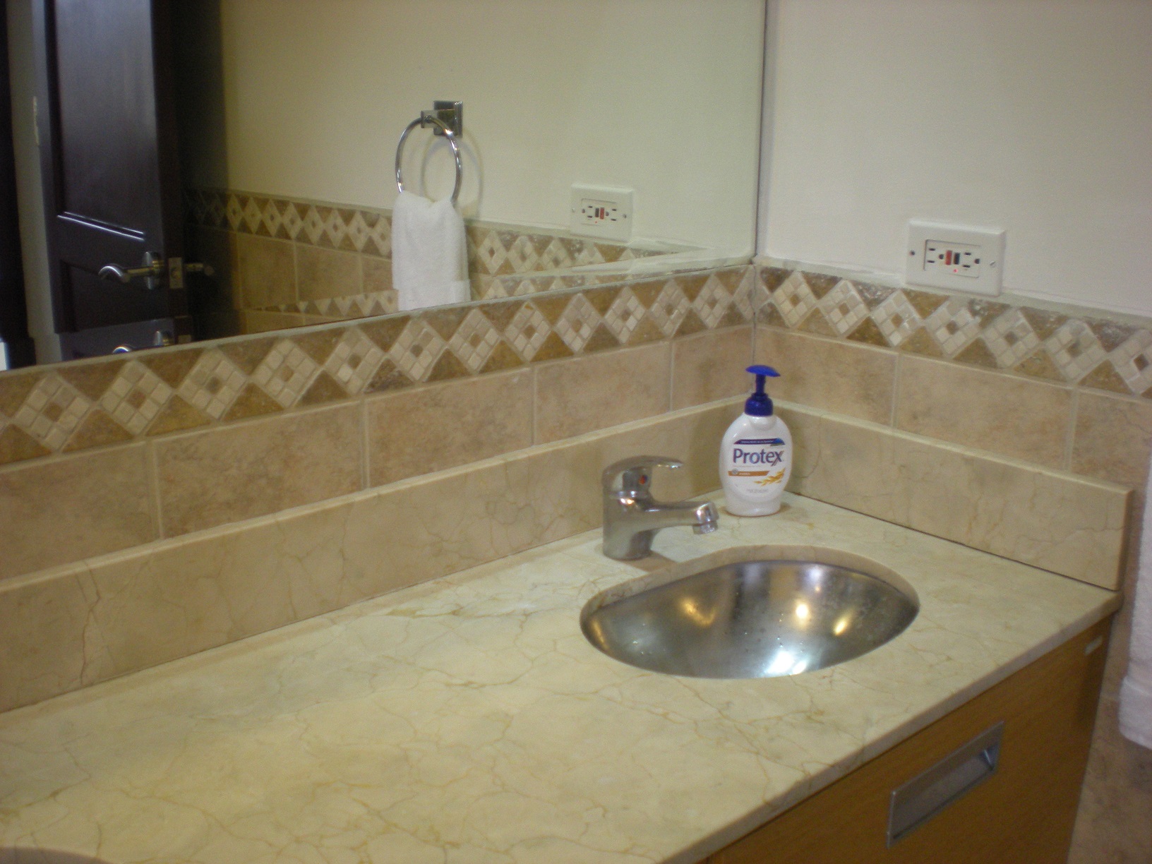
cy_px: 432
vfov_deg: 37.7
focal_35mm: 38
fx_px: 1265
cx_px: 576
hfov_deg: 49.0
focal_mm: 6.3
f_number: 3.1
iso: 200
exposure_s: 1/42.2
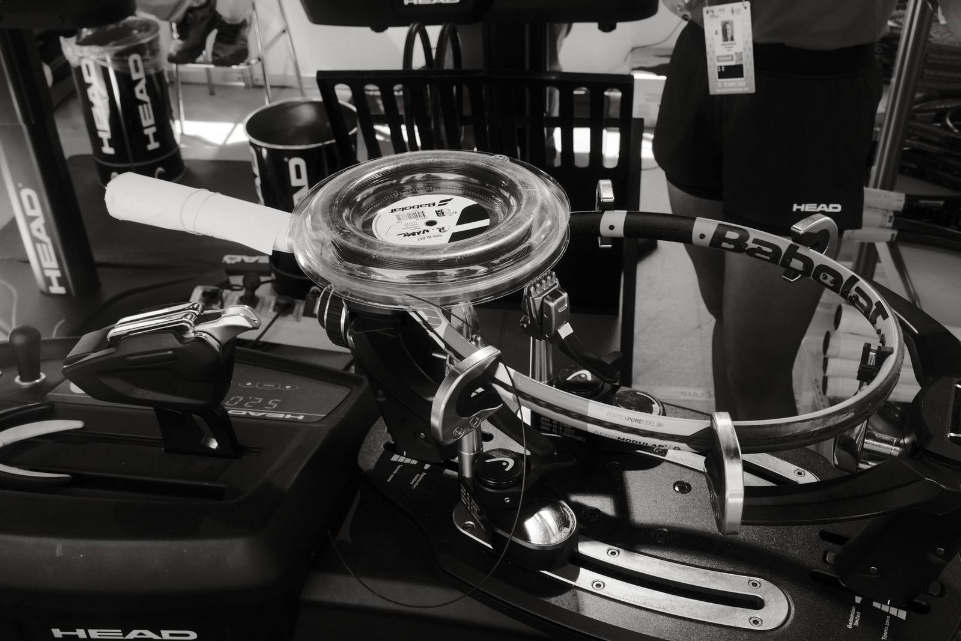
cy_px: 320
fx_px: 988
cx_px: 480
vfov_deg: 35.9
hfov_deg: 51.9
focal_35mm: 37
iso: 2000
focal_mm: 24.7
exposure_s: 1/100
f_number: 8
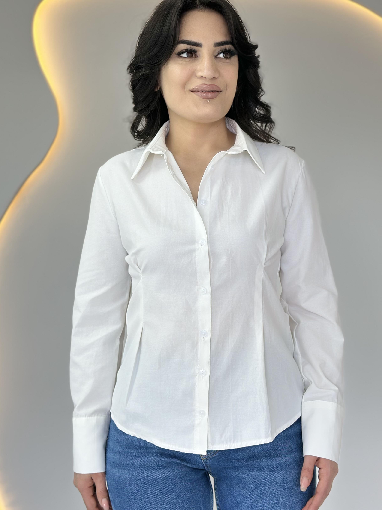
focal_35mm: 60
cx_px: 212
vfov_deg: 32.2
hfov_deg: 24.4
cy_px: 246
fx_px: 883
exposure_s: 1/109
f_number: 1.78
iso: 64
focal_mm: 6.86
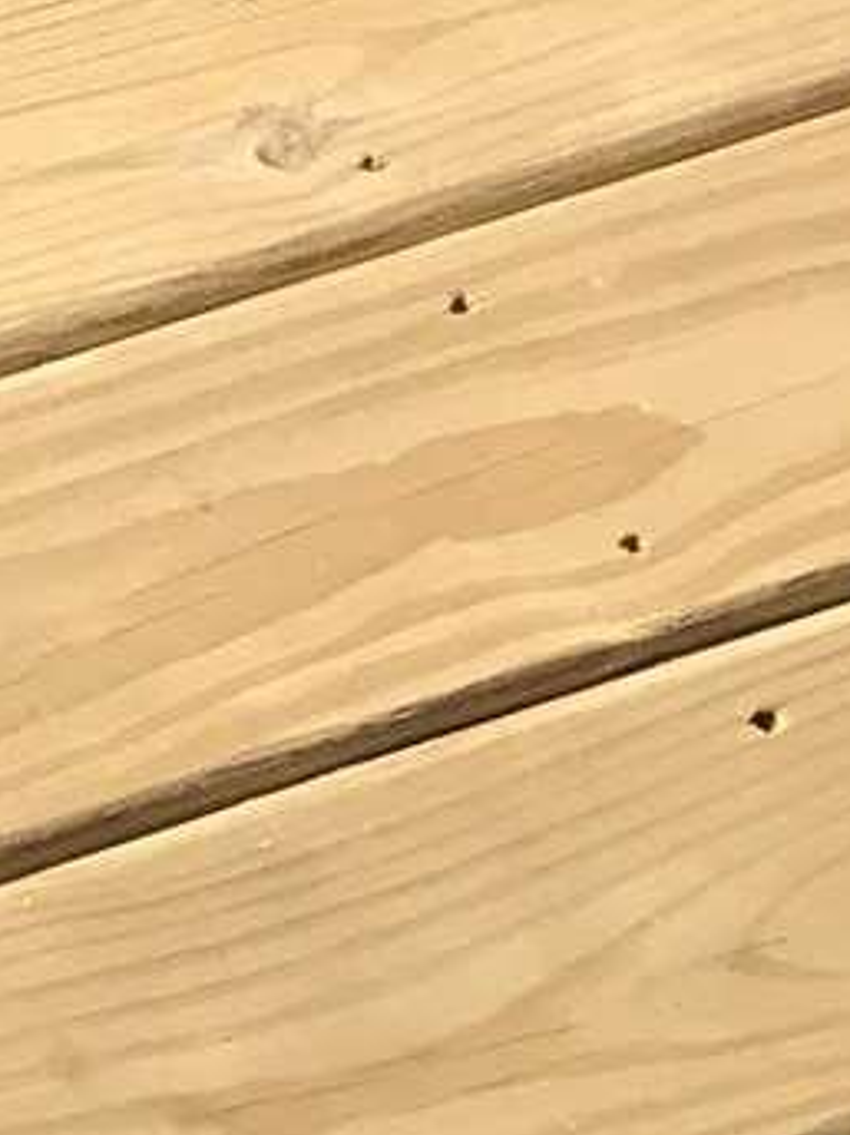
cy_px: -1671
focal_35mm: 188
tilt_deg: -33.0
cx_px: -1647
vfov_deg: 9.3
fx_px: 6159
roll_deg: +2.1
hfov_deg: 7.1
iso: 20
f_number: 1.8
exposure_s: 1/1294
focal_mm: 3.99
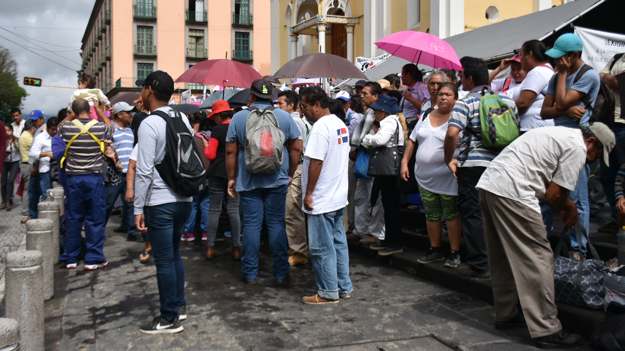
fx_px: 630
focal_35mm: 38
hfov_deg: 52.8
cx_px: 312
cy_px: 164
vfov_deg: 31.2
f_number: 3.8
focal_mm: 24
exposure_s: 1/1250
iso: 100
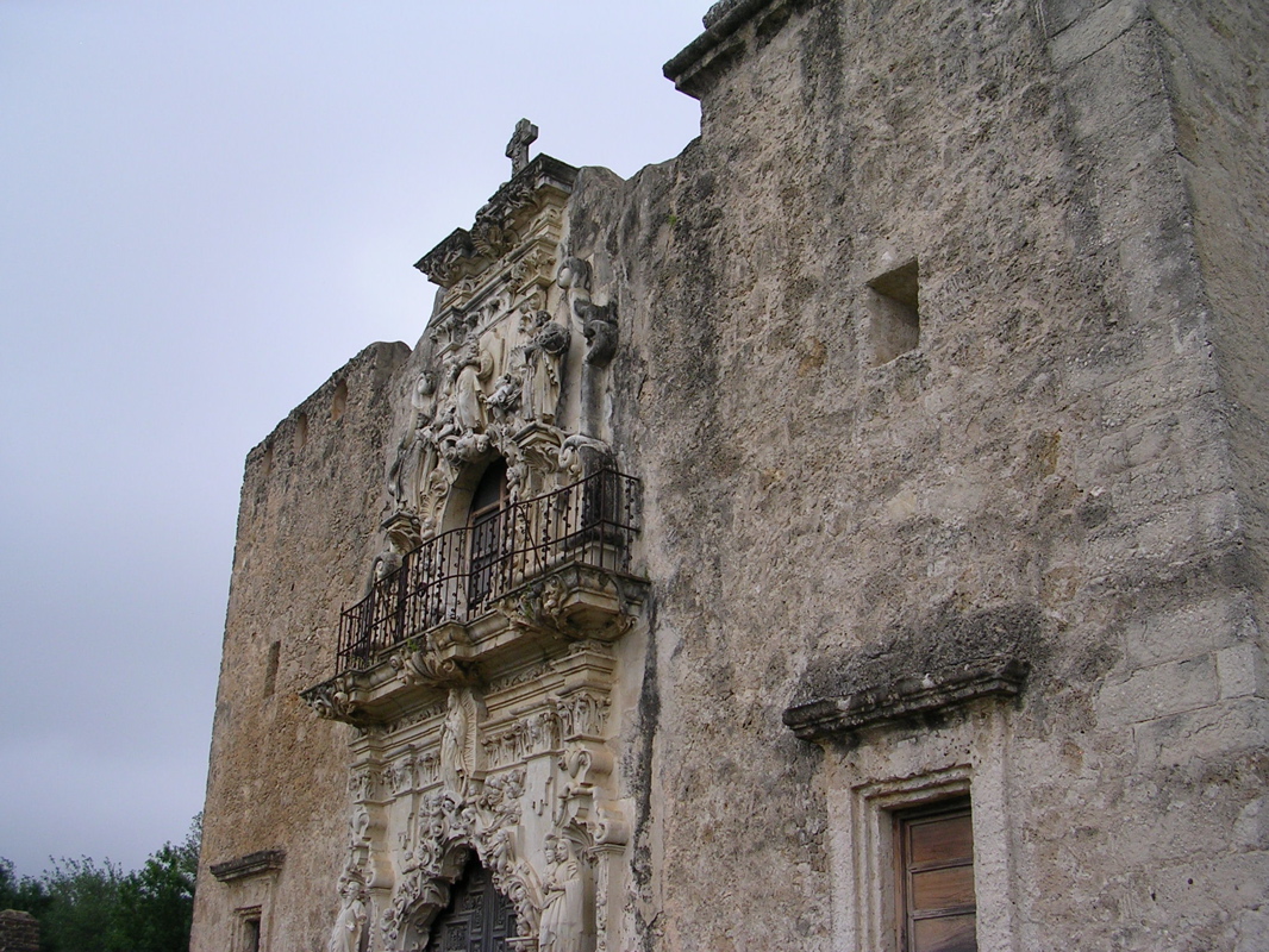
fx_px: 1393
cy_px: 476
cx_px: 634
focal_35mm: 38
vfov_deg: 37.7
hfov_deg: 49.0
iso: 50
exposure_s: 1/210
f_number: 2.8
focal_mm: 5.8
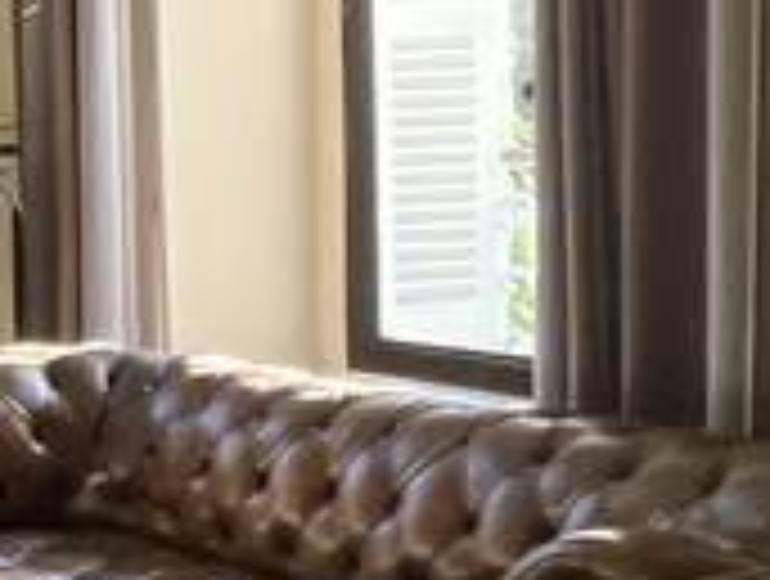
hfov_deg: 15.0
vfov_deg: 16.3
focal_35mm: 91
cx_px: -973
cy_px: 220
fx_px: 2028
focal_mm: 1.57
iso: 80
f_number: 1.8
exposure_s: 1/99
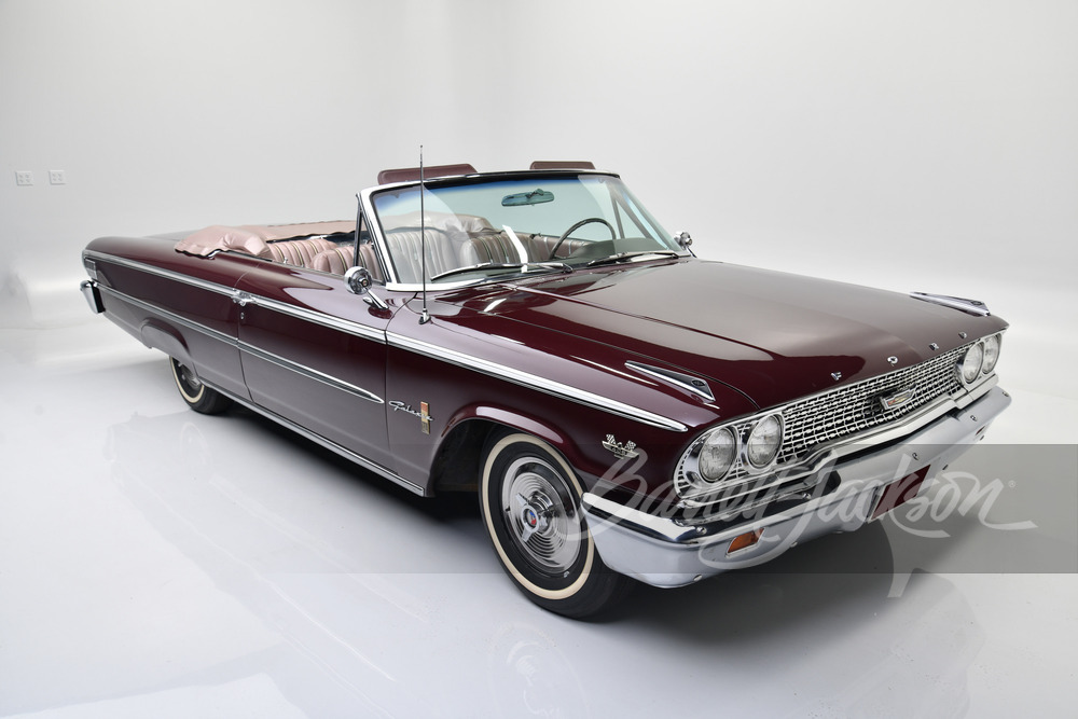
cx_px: 539
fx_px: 958
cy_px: 360
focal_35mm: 32
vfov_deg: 41.1
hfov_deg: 58.7
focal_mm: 32
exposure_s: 1/250
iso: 200
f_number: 8
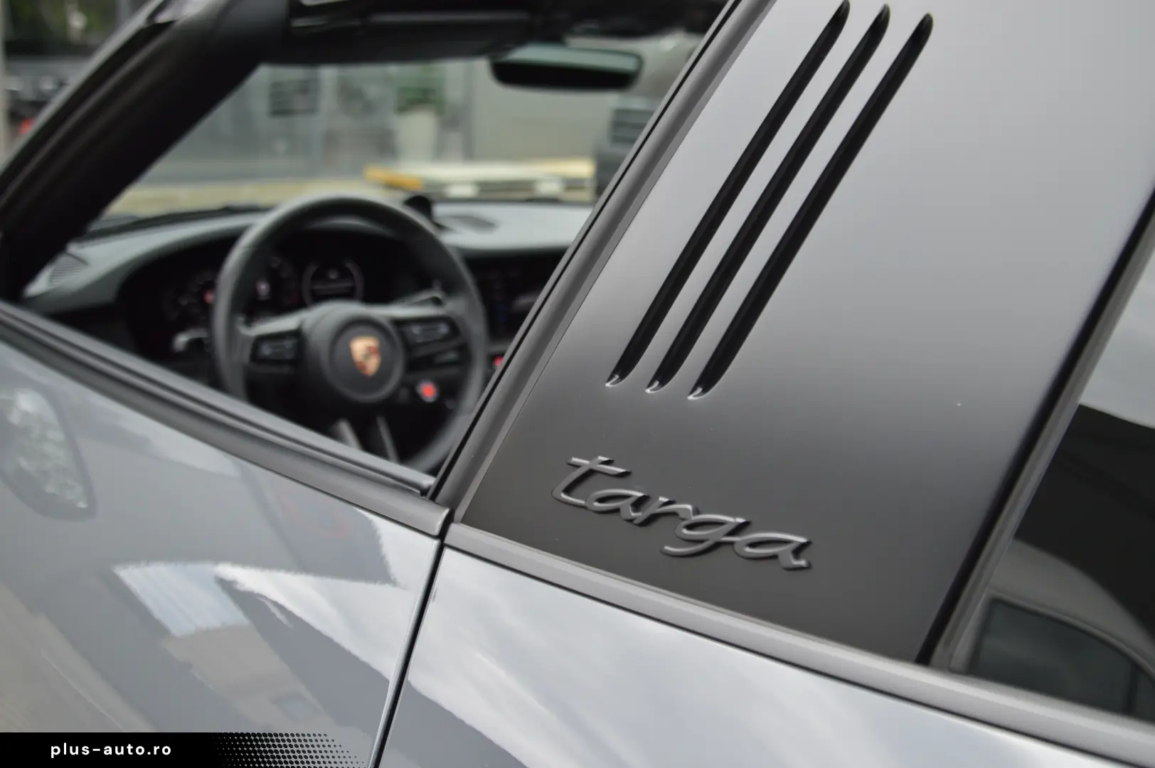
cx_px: 578
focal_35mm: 36
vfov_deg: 36.8
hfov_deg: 53.2
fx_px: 1154
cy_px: 384
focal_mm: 24
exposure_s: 1/200
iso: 200
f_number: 4
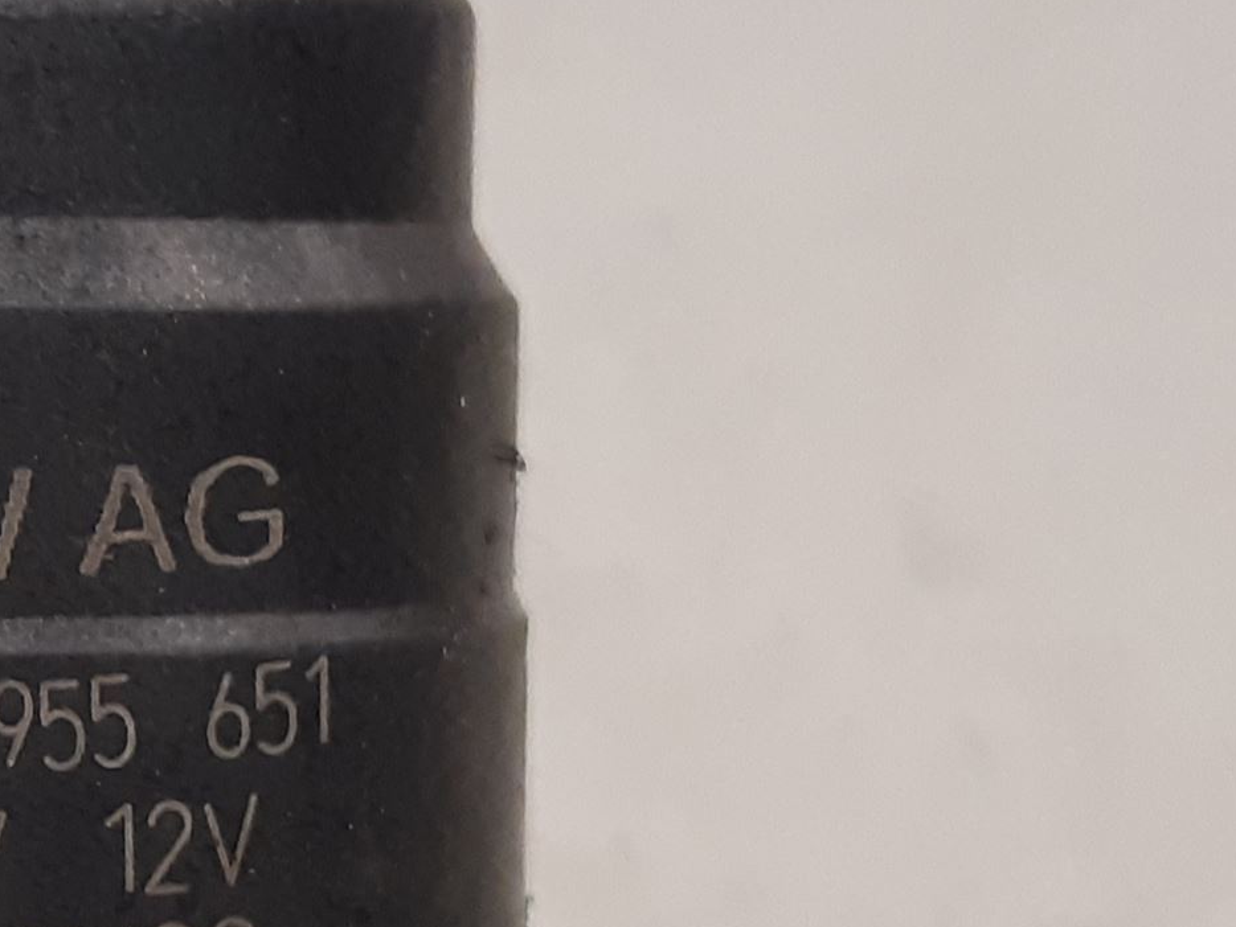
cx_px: -90
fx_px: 2036
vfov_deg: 25.3
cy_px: 704
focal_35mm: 57
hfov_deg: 30.5
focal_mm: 3.93
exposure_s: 1/50
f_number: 1.7
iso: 125
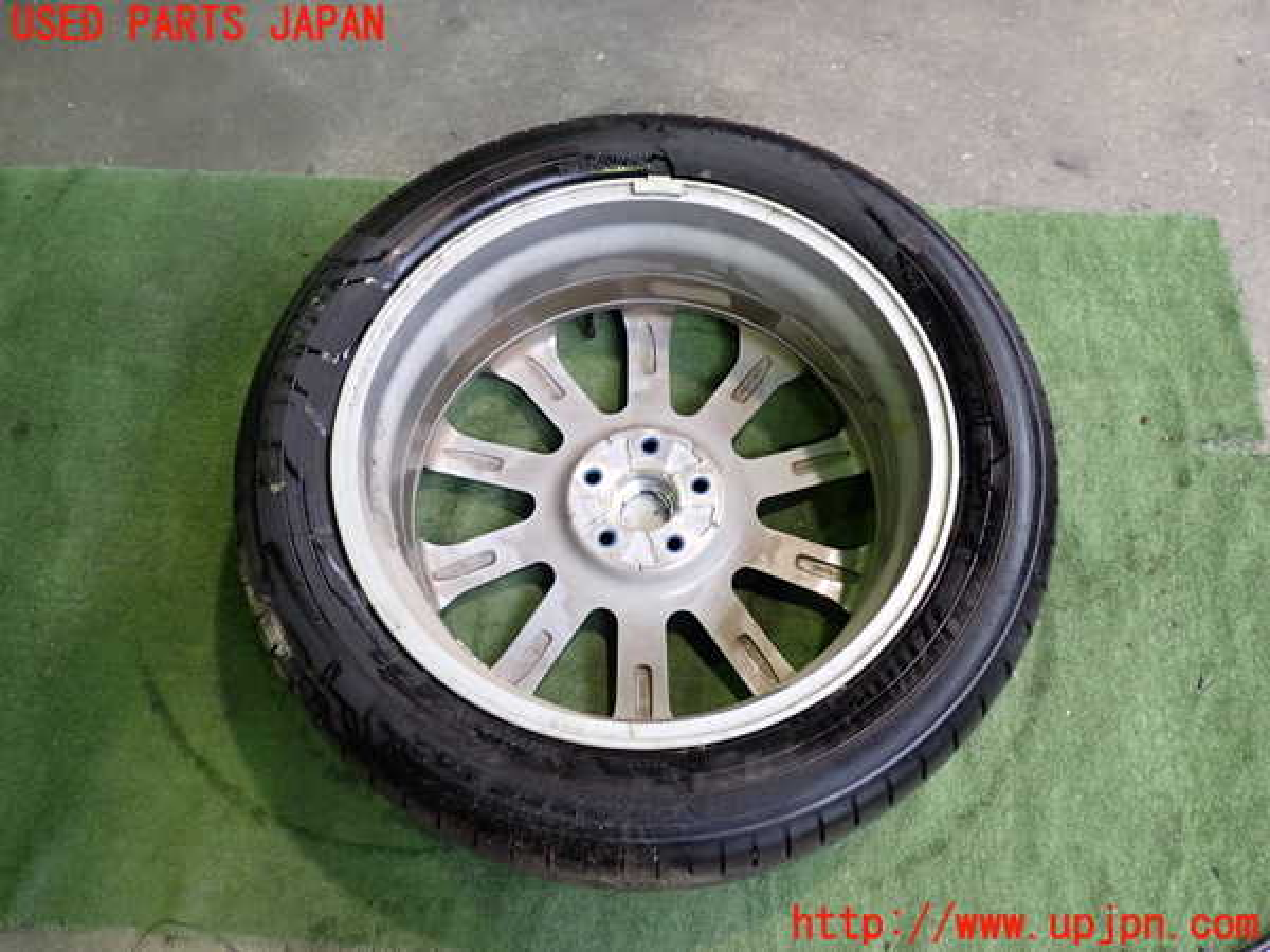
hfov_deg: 60.0
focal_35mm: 30
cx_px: 635
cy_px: 476
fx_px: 1101
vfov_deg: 46.8
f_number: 2.3
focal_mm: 5.4
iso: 320
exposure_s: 1/40
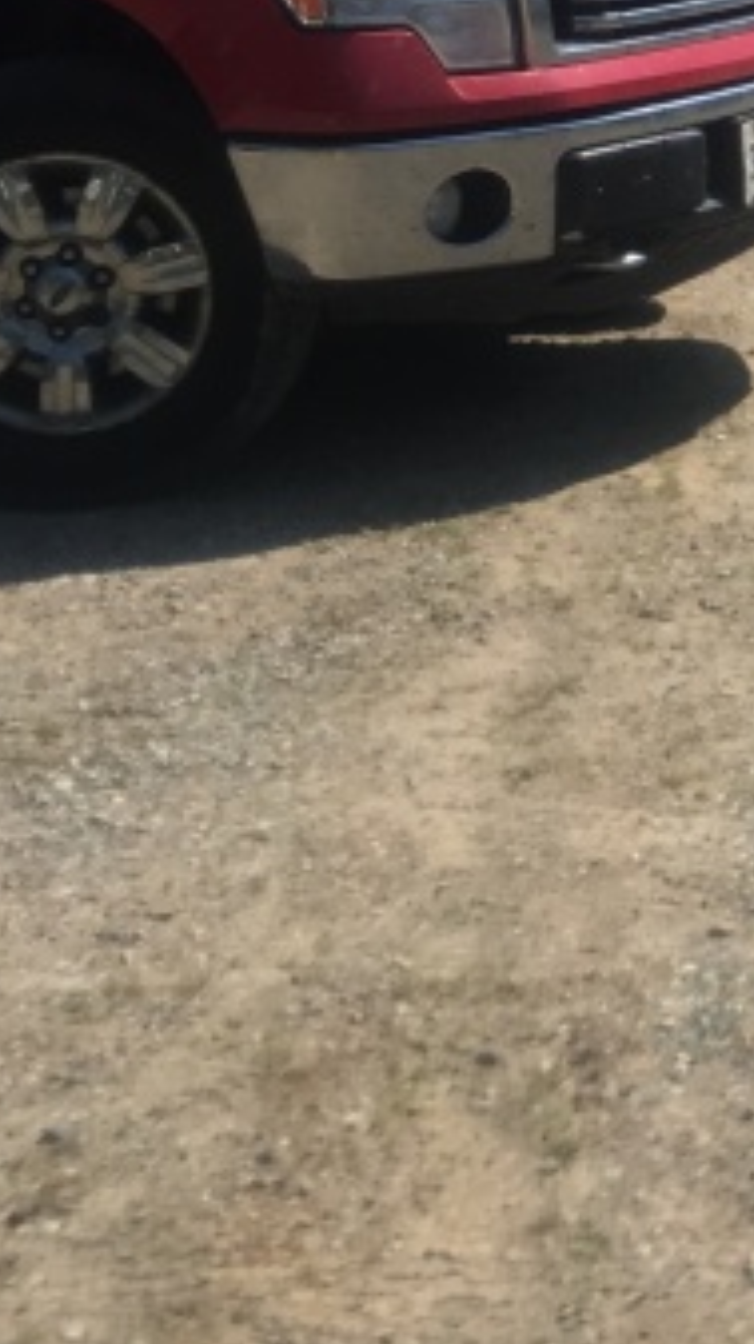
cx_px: 1468
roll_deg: +3.1
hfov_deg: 11.1
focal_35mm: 100
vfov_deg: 20.7
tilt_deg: -5.3
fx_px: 3562
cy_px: -4
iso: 25
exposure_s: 1/1221
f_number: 2.2
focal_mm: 4.15
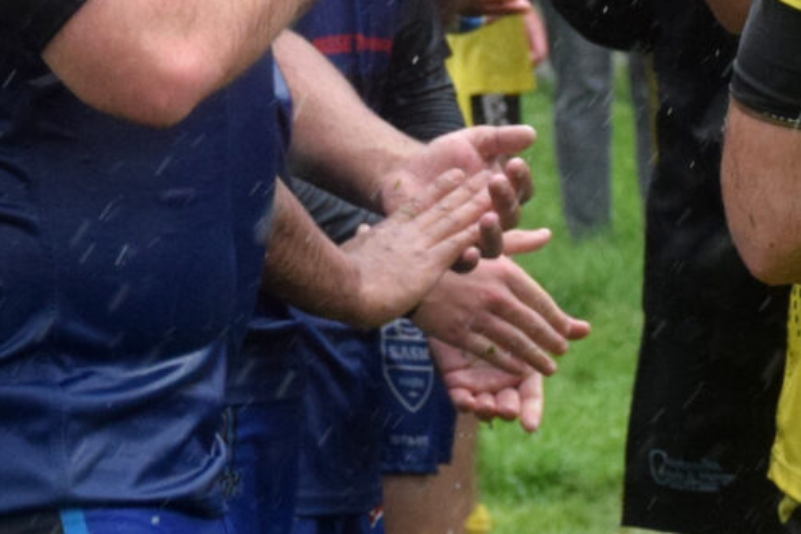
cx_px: 927
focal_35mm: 481
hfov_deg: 4.3
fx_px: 10701
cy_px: -248
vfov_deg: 2.9
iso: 1250
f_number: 5.3
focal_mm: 62
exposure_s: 1/500
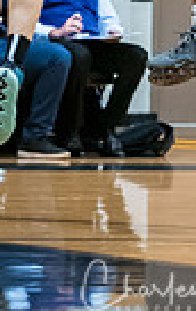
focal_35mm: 528
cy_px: -177
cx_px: 187
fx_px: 4498
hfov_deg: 2.5
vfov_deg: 4.0
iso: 3200
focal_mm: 105
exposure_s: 1/400
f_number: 2.8
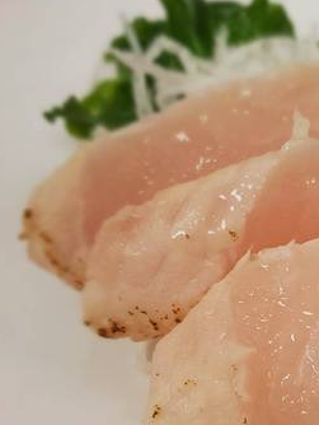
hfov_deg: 24.8
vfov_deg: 33.2
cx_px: 294
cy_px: 311
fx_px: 699
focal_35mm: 57
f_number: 1.5
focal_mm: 4.3
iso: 100
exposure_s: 1/120
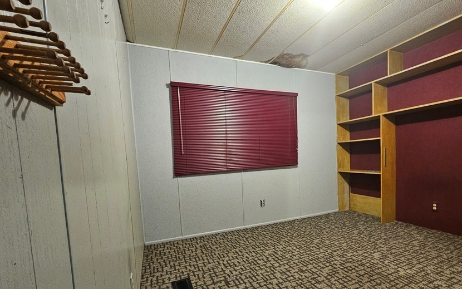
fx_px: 214
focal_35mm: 17
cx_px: 263
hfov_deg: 93.8
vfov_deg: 67.3
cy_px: 174
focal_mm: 2.2
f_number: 2.2
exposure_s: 1/30
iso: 500
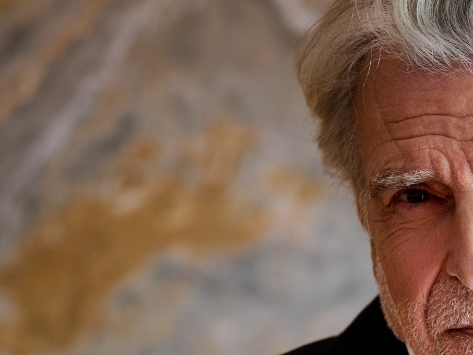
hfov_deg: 7.1
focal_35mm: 277
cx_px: 489
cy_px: 672
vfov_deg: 5.3
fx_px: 3786
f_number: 1.8
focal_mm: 85
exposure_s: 1/80
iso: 200
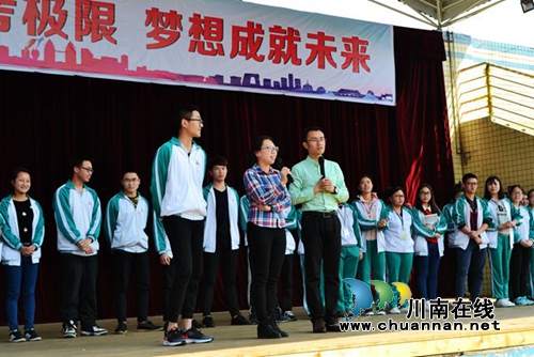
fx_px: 890
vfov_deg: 22.7
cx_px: 267
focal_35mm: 60
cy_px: 178
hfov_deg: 33.4
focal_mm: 40
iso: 400
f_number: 10
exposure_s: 1/200
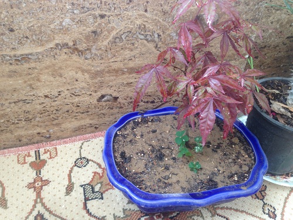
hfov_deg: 55.4
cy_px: 110
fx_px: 279
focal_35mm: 33
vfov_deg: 42.9
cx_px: 146
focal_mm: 4.12
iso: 64
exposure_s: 1/20
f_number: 2.4
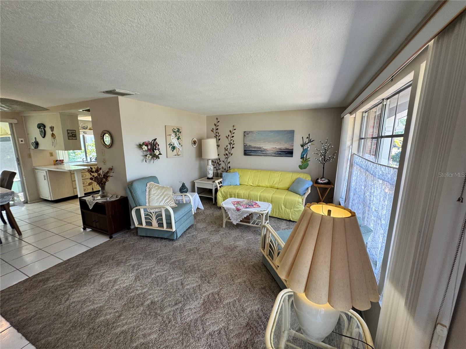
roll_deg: +1.0
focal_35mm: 14
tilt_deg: -14.5
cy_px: 174
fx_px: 188
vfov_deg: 85.7
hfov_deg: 102.1
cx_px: 233
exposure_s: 1/120
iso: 100
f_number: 2.2
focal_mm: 2.22
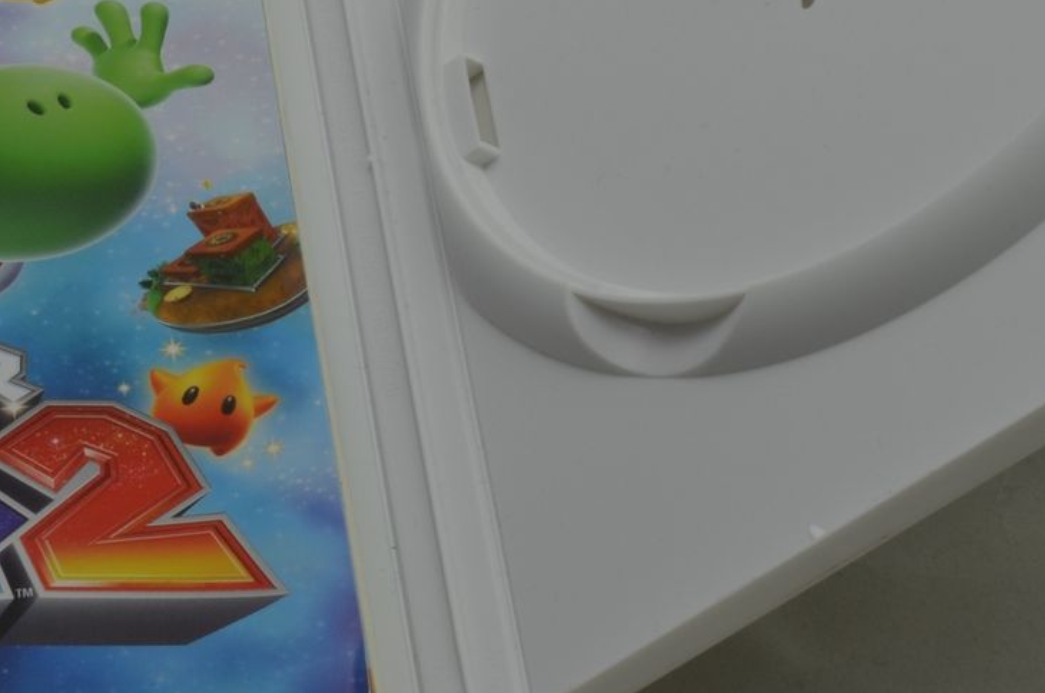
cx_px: 405
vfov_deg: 9.2
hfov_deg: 13.9
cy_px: 117
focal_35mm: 148
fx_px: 4289
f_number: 20
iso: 100
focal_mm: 40
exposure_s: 1/3
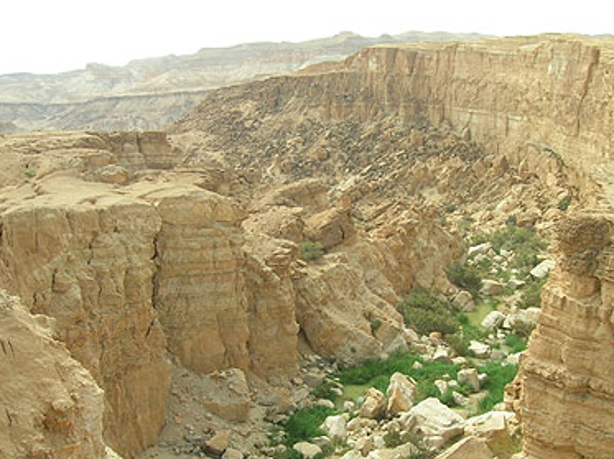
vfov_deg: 35.1
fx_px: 727
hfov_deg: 45.8
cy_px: 246
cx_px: 323
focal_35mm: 41
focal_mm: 5.7
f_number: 4.9
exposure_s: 1/148
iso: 50
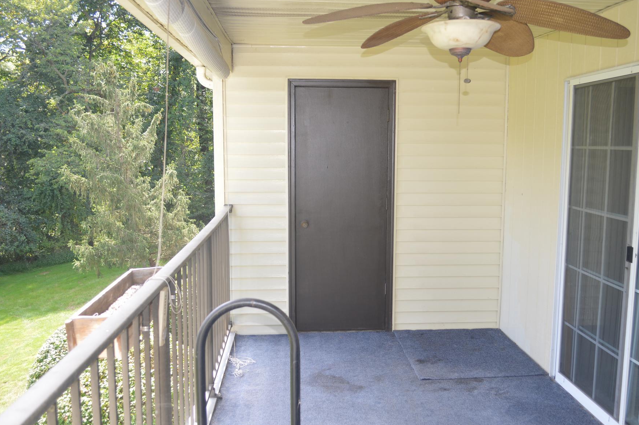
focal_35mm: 35
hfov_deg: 54.4
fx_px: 621
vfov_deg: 37.7
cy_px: 238
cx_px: 340
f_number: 3.8
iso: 110
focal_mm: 20
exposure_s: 1/60
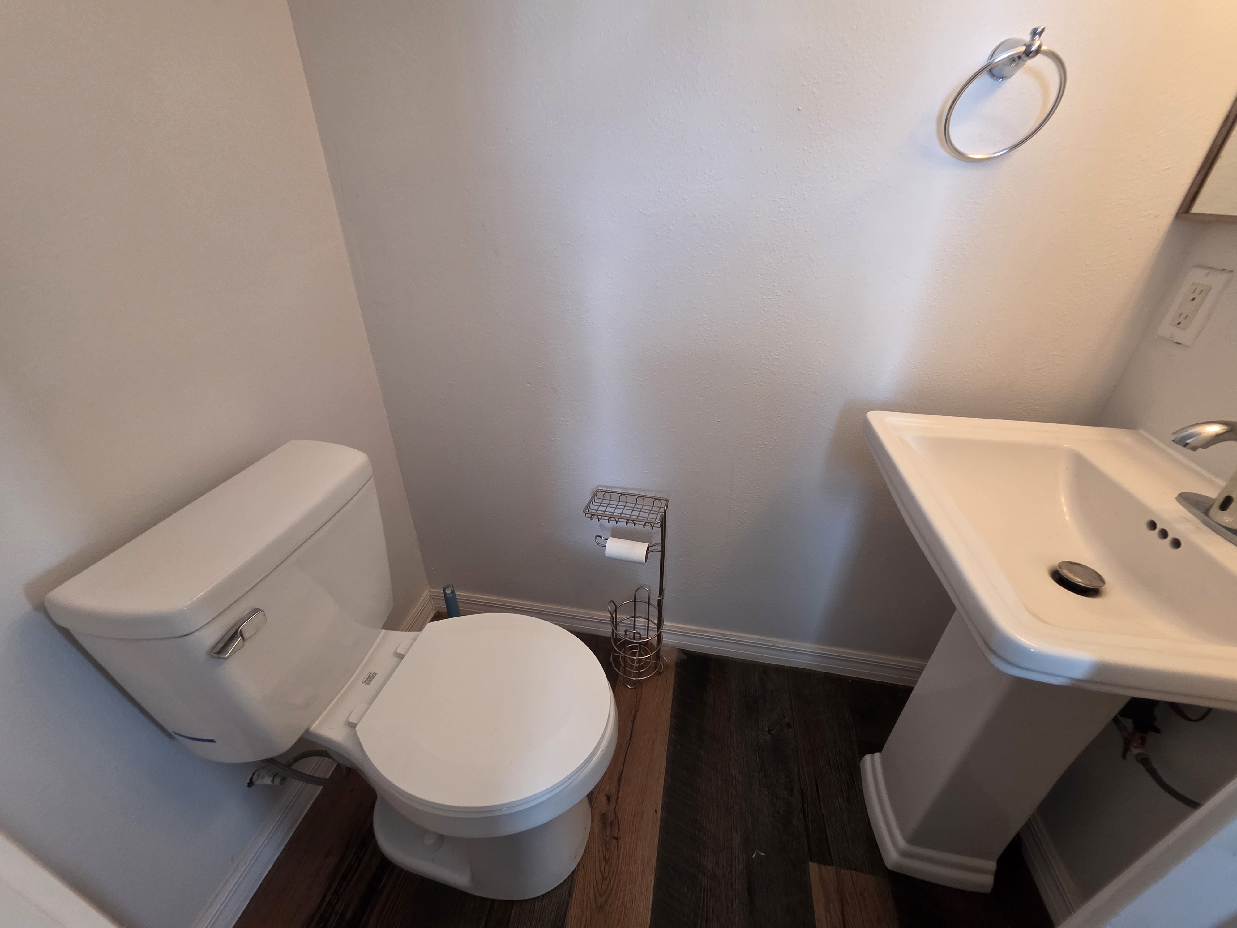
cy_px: 464
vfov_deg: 89.9
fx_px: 465
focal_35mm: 13
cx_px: 618
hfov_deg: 106.2
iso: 200
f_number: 1.9
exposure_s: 1/60
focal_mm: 2.2
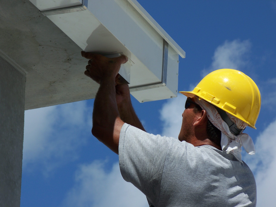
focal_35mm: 185
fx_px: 1475
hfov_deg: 10.7
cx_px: 138
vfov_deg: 8.0
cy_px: 104
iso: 64
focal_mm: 38.8
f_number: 6.3
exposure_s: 1/500
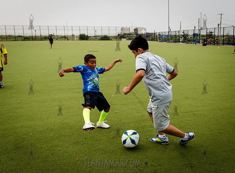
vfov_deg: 39.2
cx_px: 169
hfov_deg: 49.9
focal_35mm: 36
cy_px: 83
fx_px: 244
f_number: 4
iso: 250
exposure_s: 1/1250
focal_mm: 24
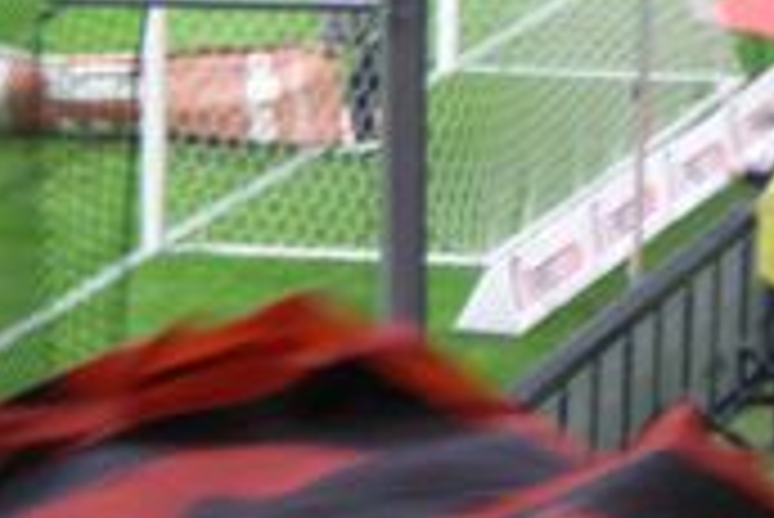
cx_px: 558
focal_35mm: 385
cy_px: 331
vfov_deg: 3.6
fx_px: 8284
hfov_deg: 5.3
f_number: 4.1
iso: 250
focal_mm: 18.5
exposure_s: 1/100
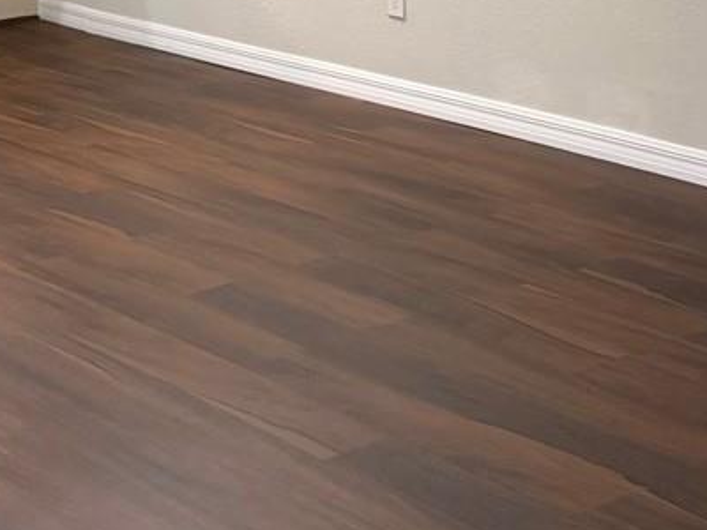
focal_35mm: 96
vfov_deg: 14.2
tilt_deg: -0.2
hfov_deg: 20.4
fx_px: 1961
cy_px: -323
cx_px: 460
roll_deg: +0.3
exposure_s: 1/113
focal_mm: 6.76
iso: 200
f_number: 1.78
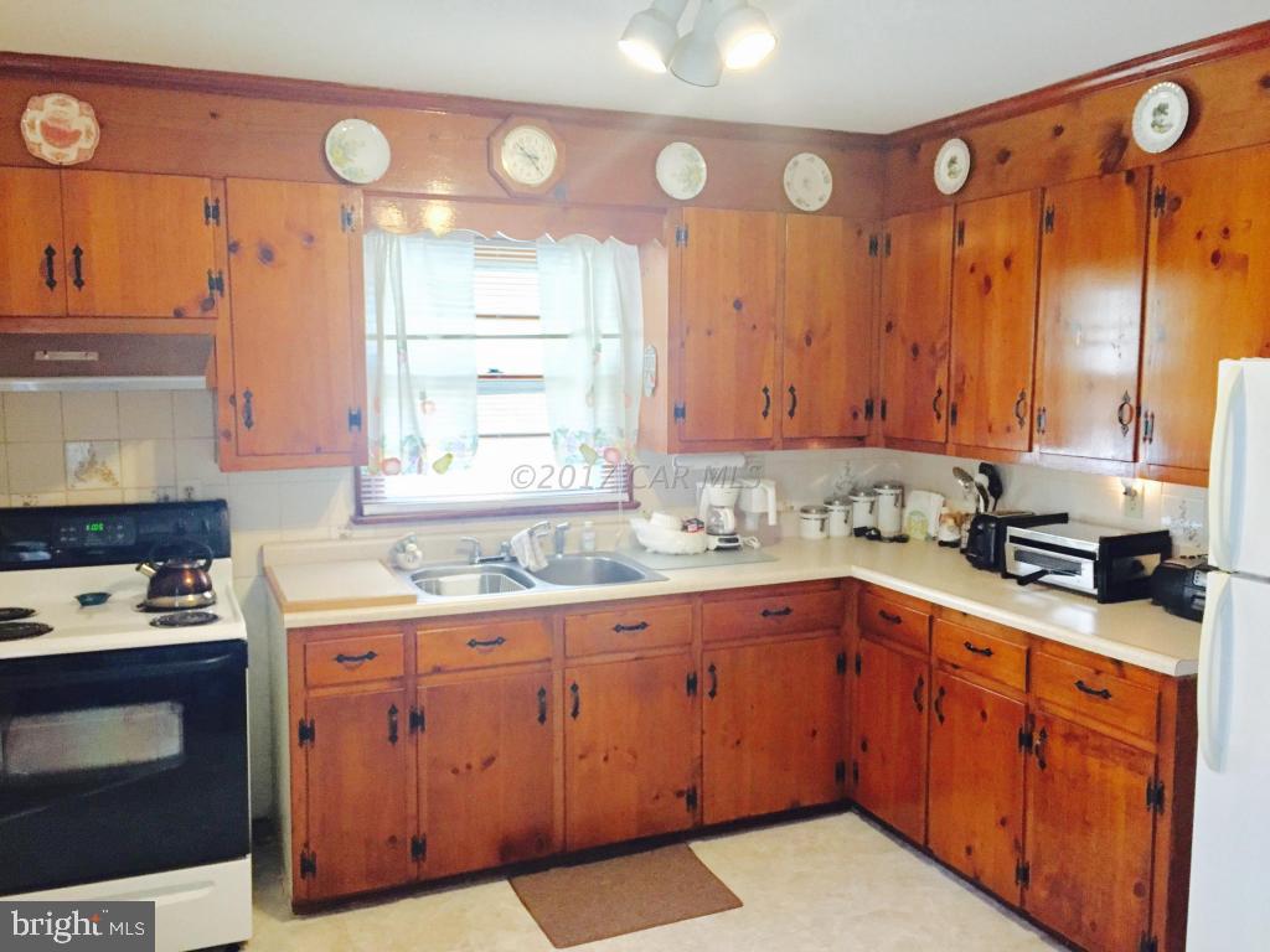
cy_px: 476
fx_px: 1064
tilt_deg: -5.2
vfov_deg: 48.2
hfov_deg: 61.7
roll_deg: -1.0
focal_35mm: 29
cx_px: 635
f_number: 2.2
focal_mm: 4.15
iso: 250
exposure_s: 1/30
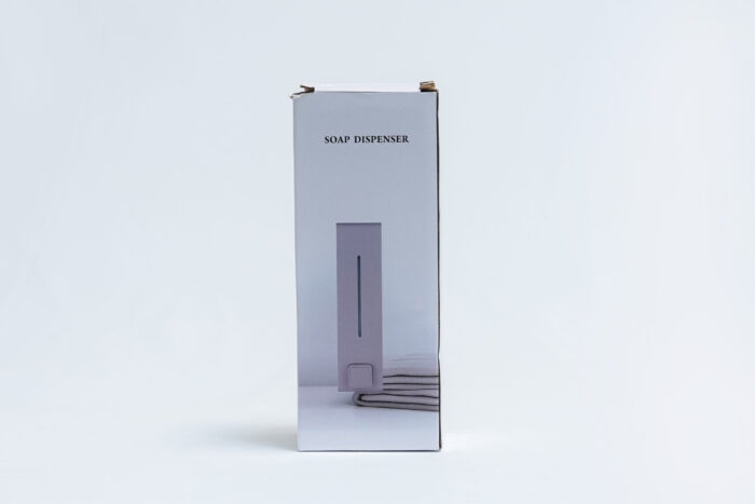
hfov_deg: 29.2
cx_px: 378
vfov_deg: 19.7
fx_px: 1447
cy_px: 252
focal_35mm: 69
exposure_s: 1/125
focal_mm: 46
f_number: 11
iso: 3200
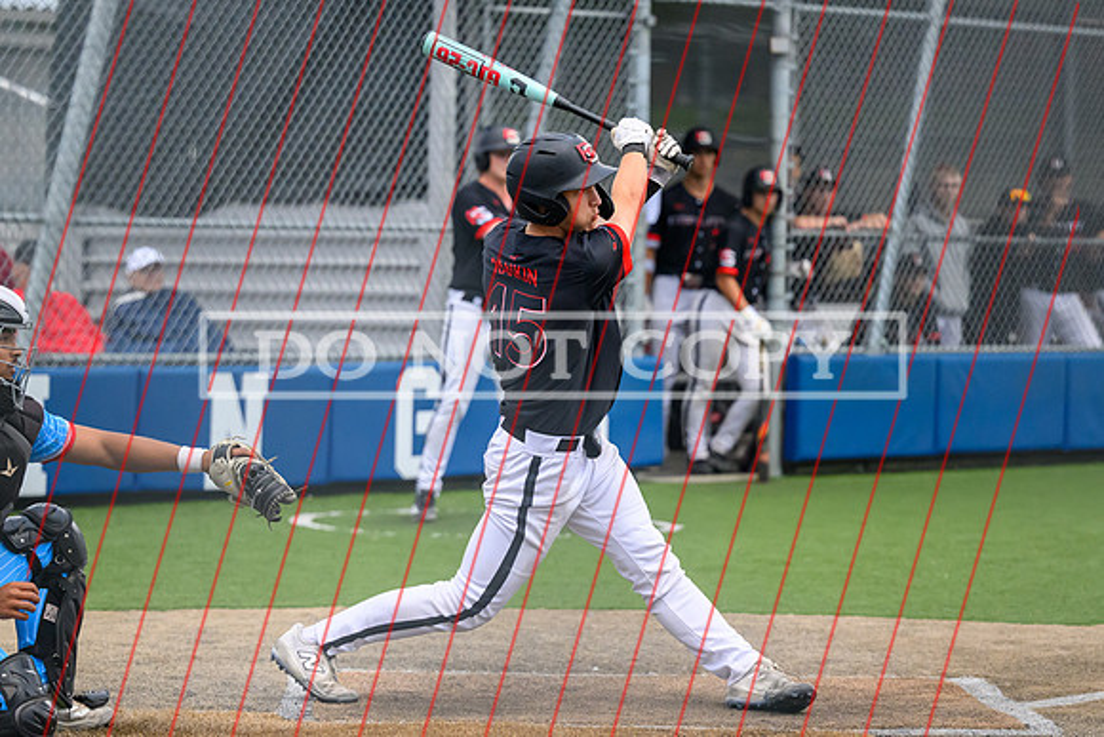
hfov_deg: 15.3
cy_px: 401
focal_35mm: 134
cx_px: 575
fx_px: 4108
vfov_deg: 10.2
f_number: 2.8
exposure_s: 1/3200
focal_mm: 104
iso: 3200
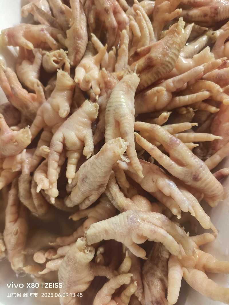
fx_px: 203
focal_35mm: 23
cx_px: 114
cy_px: 152
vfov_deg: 73.9
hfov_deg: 58.9
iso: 820
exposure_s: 1/100
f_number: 1.75
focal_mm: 5.5
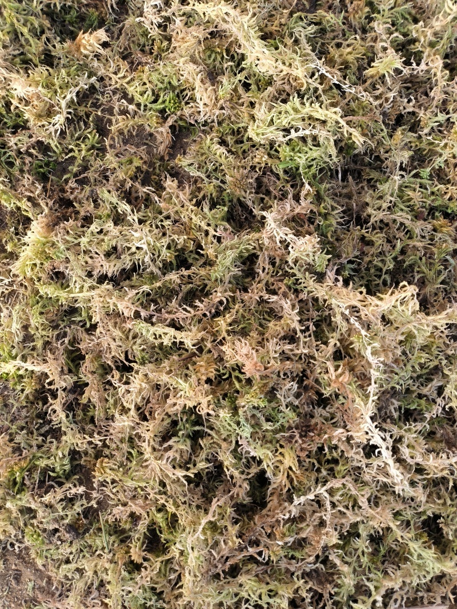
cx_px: 228
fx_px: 440
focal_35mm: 25
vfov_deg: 69.4
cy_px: 304
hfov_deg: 54.9
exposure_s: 1/104
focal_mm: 4.71
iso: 56
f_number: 1.79
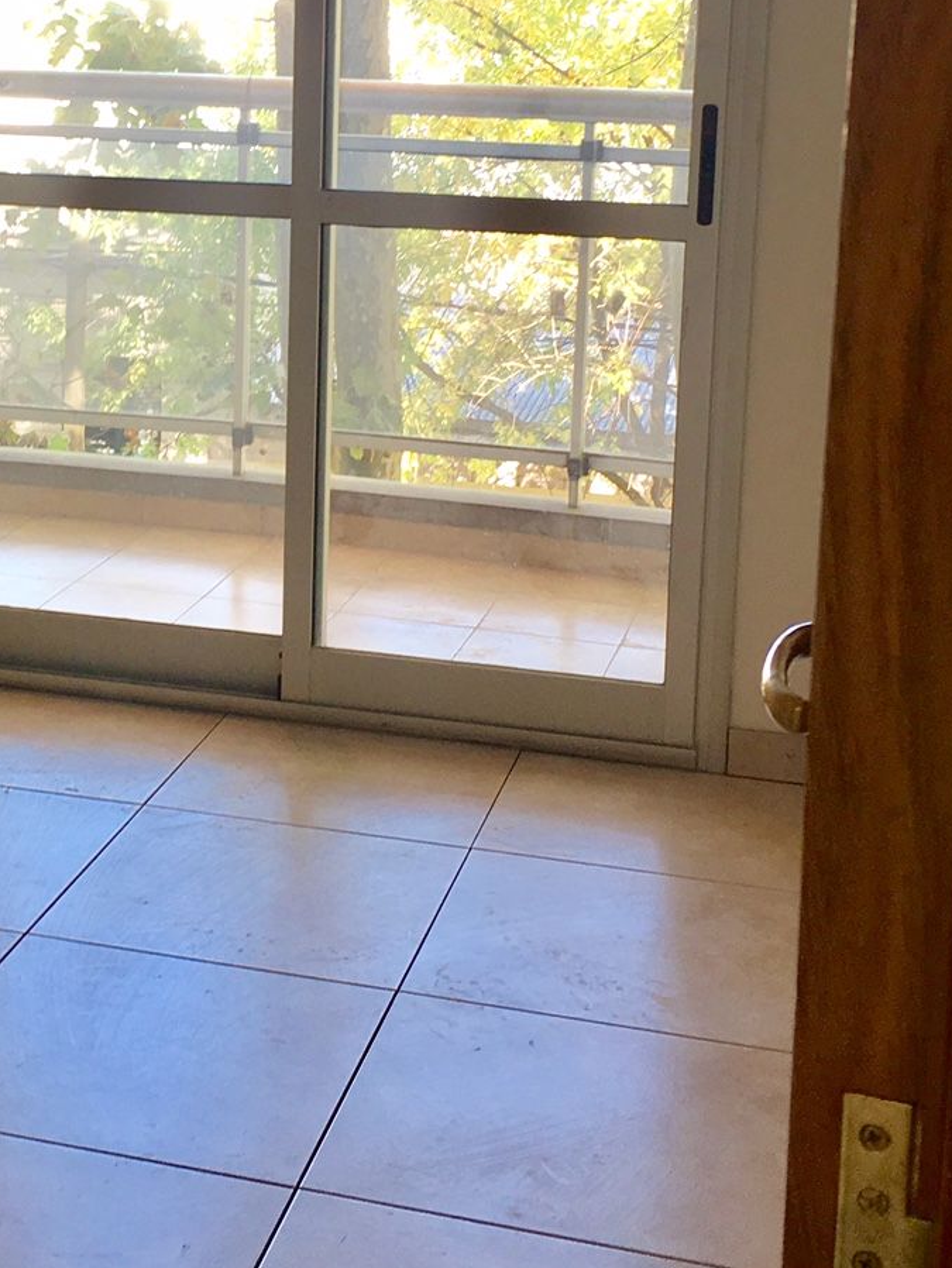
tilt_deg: -10.6
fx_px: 2382
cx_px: 140
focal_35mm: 65
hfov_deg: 22.2
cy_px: 354
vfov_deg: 29.4
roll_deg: -0.9
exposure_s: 1/50
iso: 32
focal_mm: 4.15
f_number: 2.2
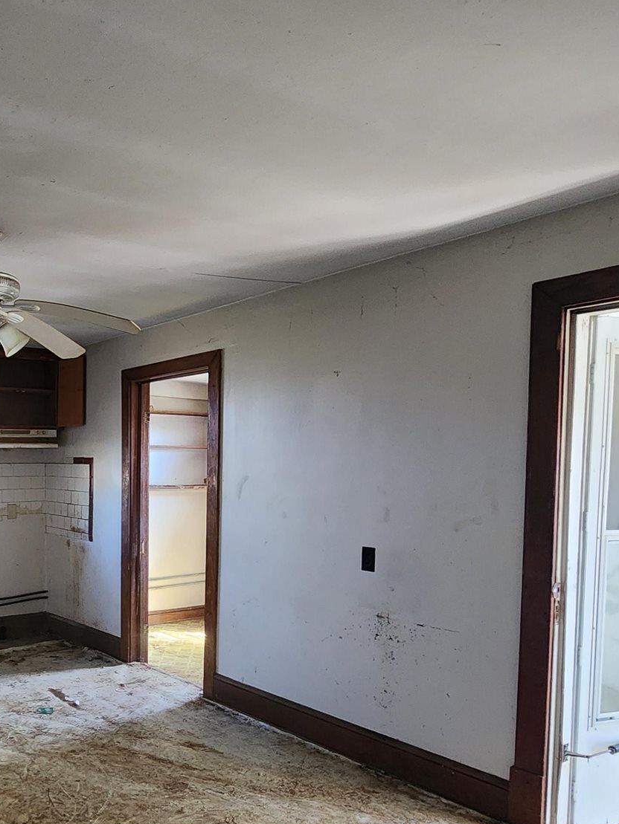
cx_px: 51
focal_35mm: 27
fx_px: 644
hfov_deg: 46.0
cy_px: 519
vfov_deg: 64.3
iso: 400
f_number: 2.2
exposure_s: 1/30
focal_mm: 2.2
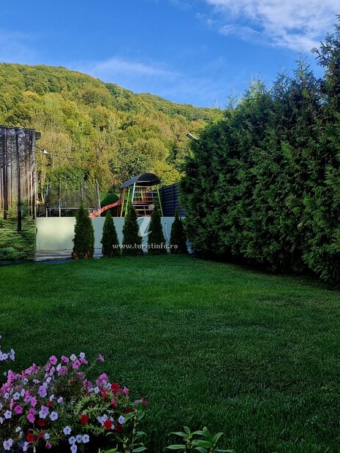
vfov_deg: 49.0
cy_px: 221
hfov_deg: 37.6
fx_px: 498
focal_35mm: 38
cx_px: 141
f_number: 1.8
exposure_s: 1/769
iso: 50
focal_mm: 5.54
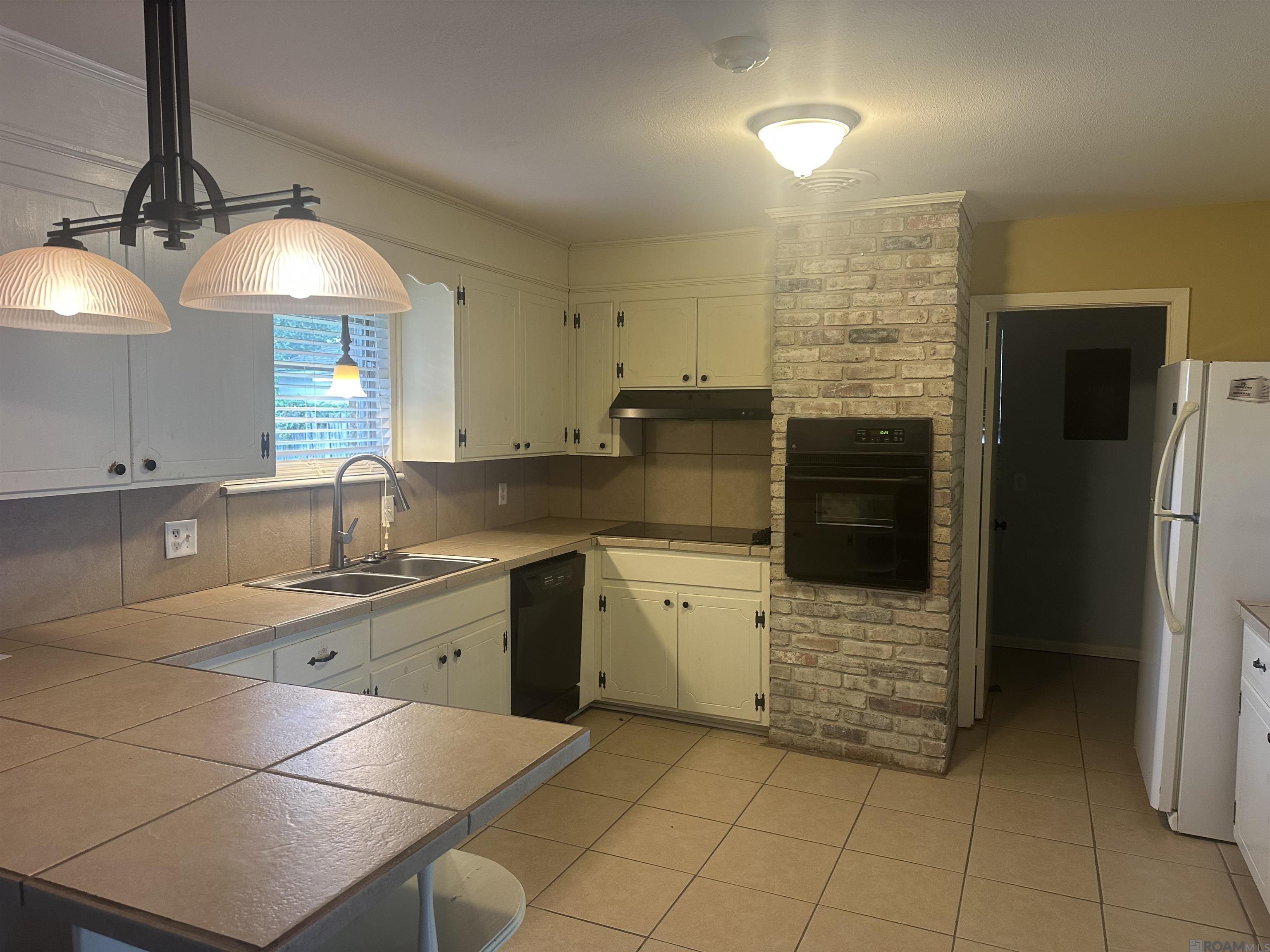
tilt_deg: -4.2
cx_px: 635
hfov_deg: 71.6
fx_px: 881
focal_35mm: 24
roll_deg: +0.2
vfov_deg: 56.8
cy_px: 476
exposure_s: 1/60
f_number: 1.78
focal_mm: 6.86
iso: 160
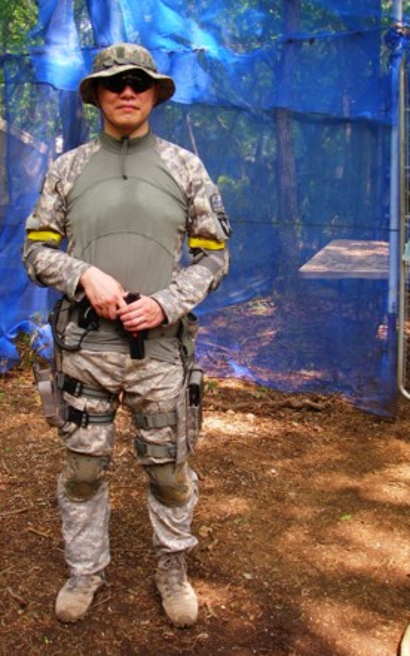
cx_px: 166
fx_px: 733
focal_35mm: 41
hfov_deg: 31.2
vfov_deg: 48.2
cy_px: 331
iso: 80
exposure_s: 1/60
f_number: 3.3
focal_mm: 6.3
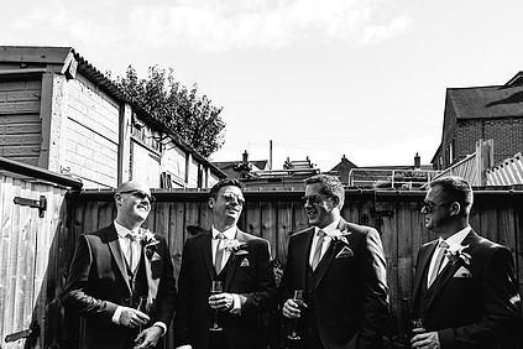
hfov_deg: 57.1
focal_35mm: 33
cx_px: 229
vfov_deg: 39.8
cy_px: 211
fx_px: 479
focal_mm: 24
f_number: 3.5
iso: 80
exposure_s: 1/200
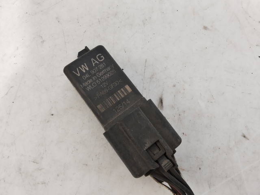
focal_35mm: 26
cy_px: 98
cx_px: 130
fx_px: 195
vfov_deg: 53.1
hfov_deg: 67.3
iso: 82
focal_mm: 2.78
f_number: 2
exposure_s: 1/100
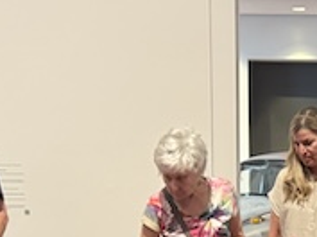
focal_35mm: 87
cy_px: 302
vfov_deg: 16.1
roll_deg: +0.1
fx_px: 795
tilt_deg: -12.2
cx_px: 276
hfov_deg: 22.1
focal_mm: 6.76
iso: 640
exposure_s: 1/60
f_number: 1.78
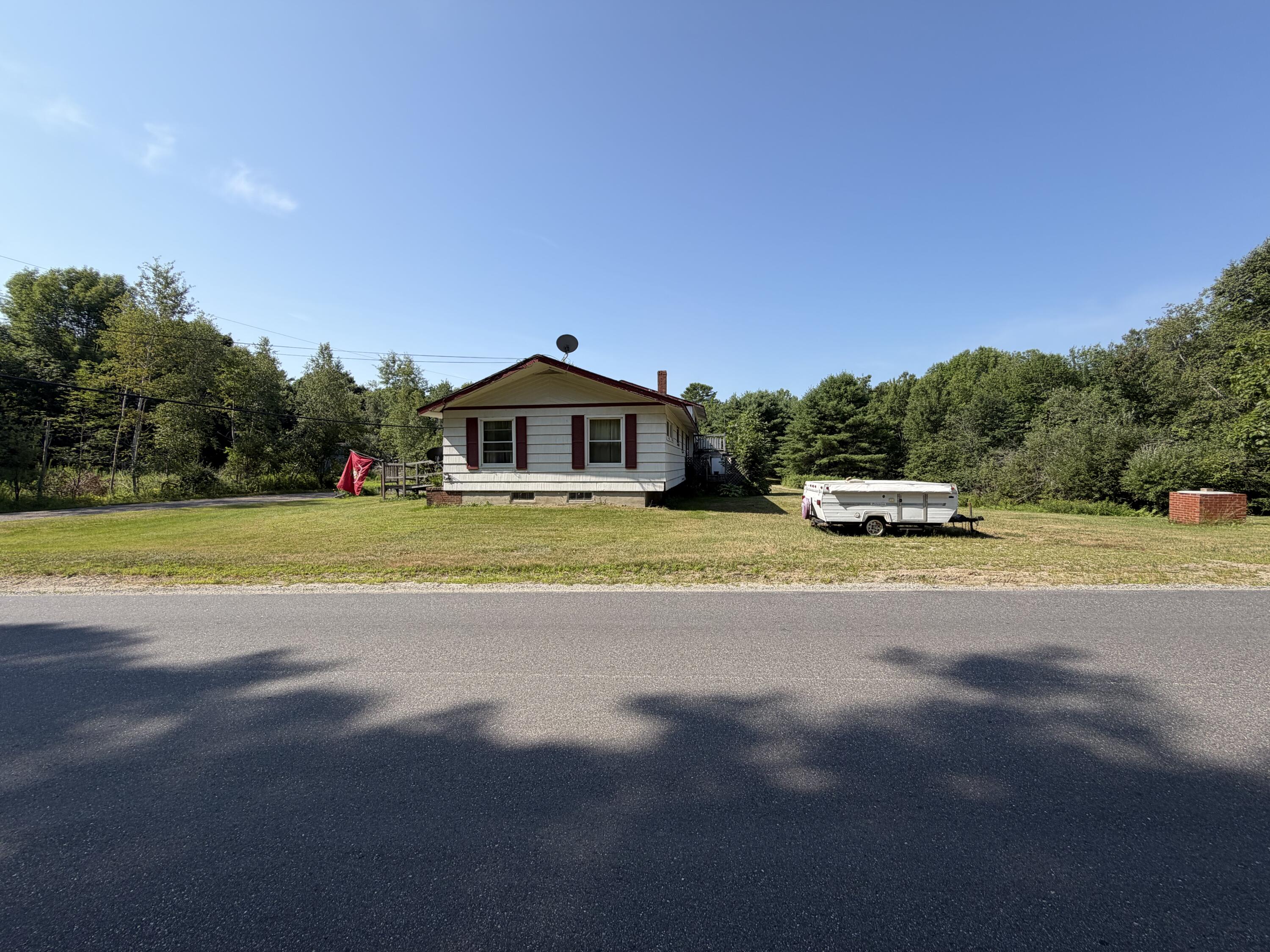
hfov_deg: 102.1
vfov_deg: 85.7
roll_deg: +1.0
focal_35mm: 14
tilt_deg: -1.2
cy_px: 476
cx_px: 635
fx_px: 514
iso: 20
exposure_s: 1/770
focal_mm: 2.22
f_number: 2.2
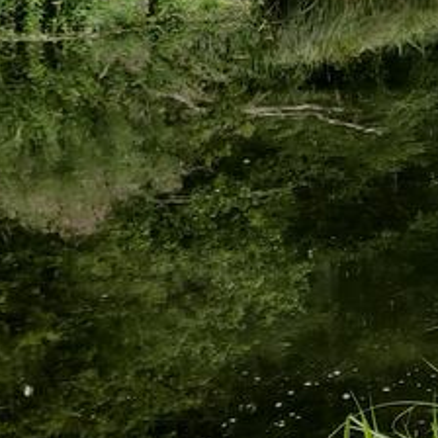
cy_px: 23
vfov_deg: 21.3
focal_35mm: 79
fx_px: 1131
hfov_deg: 18.5
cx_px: 720
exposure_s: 1/318
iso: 100
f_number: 1.7
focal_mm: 4.25
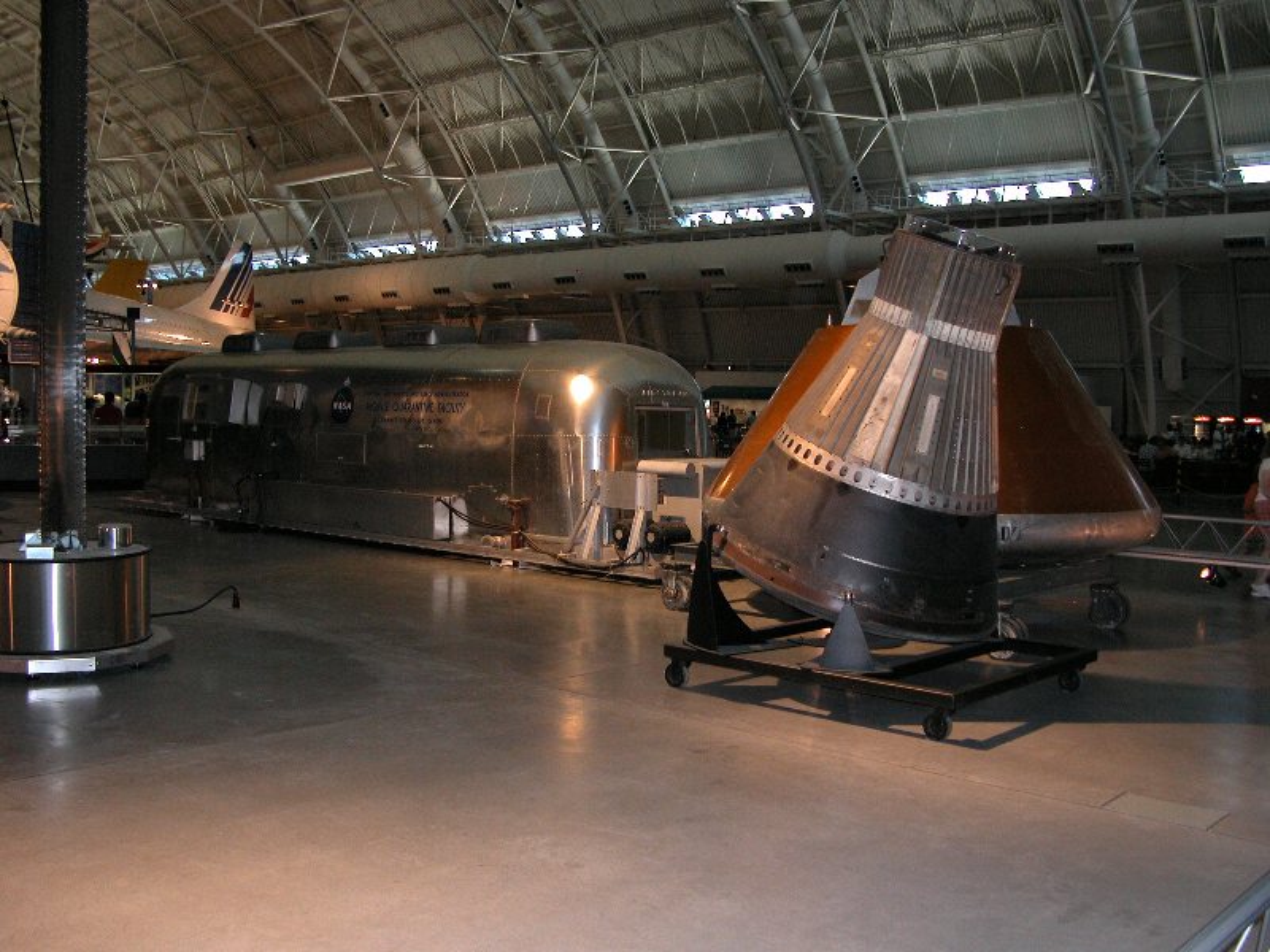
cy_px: 476
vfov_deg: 40.7
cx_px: 635
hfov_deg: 52.6
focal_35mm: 35
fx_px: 1284
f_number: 2.8
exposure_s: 1/60
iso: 200
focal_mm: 9
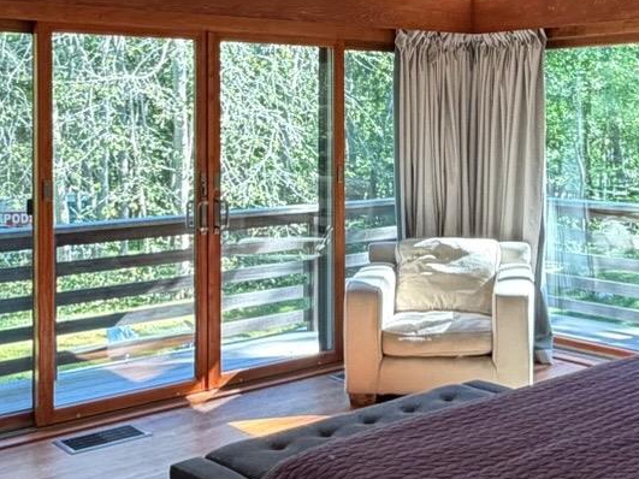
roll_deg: +0.6
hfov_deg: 35.3
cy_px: 119
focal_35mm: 54
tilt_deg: +0.2
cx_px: 403
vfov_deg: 26.7
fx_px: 997
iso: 200
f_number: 2.2
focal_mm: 2.22
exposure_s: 1/120
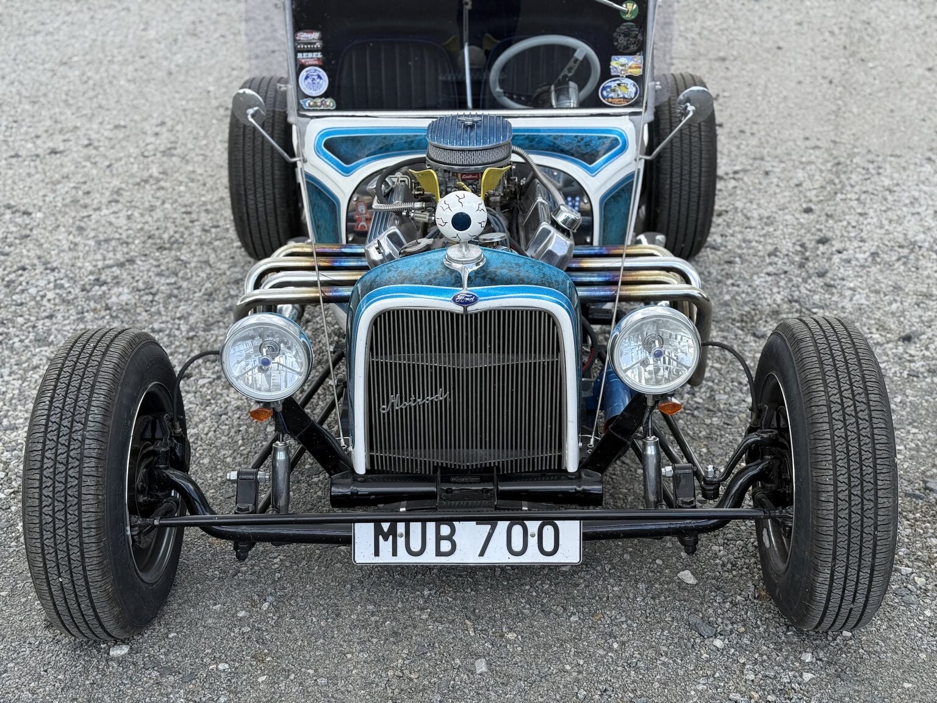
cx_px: 468
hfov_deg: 39.7
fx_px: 1299
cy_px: 352
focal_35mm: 48
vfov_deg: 30.3
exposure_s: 1/885
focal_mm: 6.76
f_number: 1.78
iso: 64
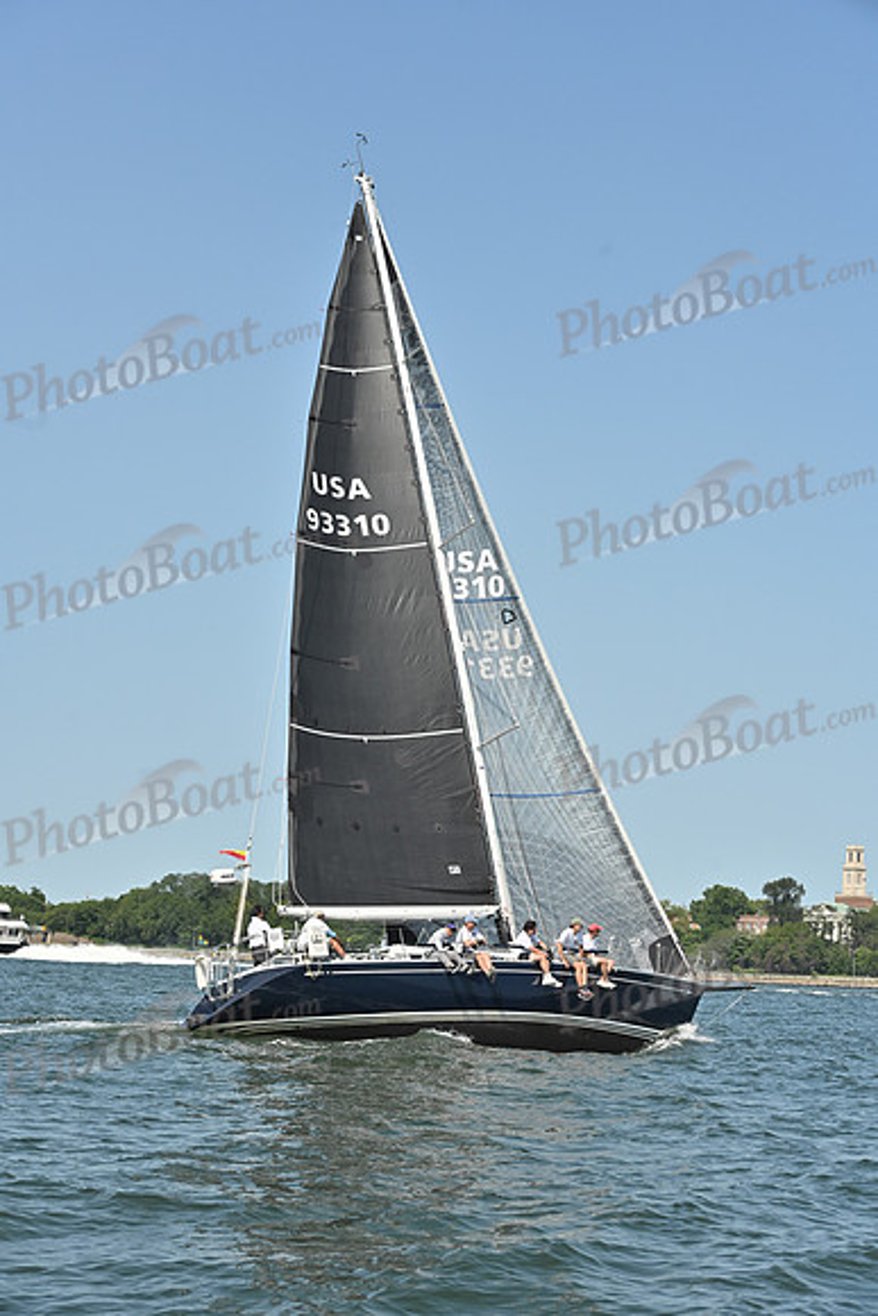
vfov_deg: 28.8
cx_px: 439
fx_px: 2559
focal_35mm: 70
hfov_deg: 19.5
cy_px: 658
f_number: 8
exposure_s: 1/1250
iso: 320
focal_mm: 70
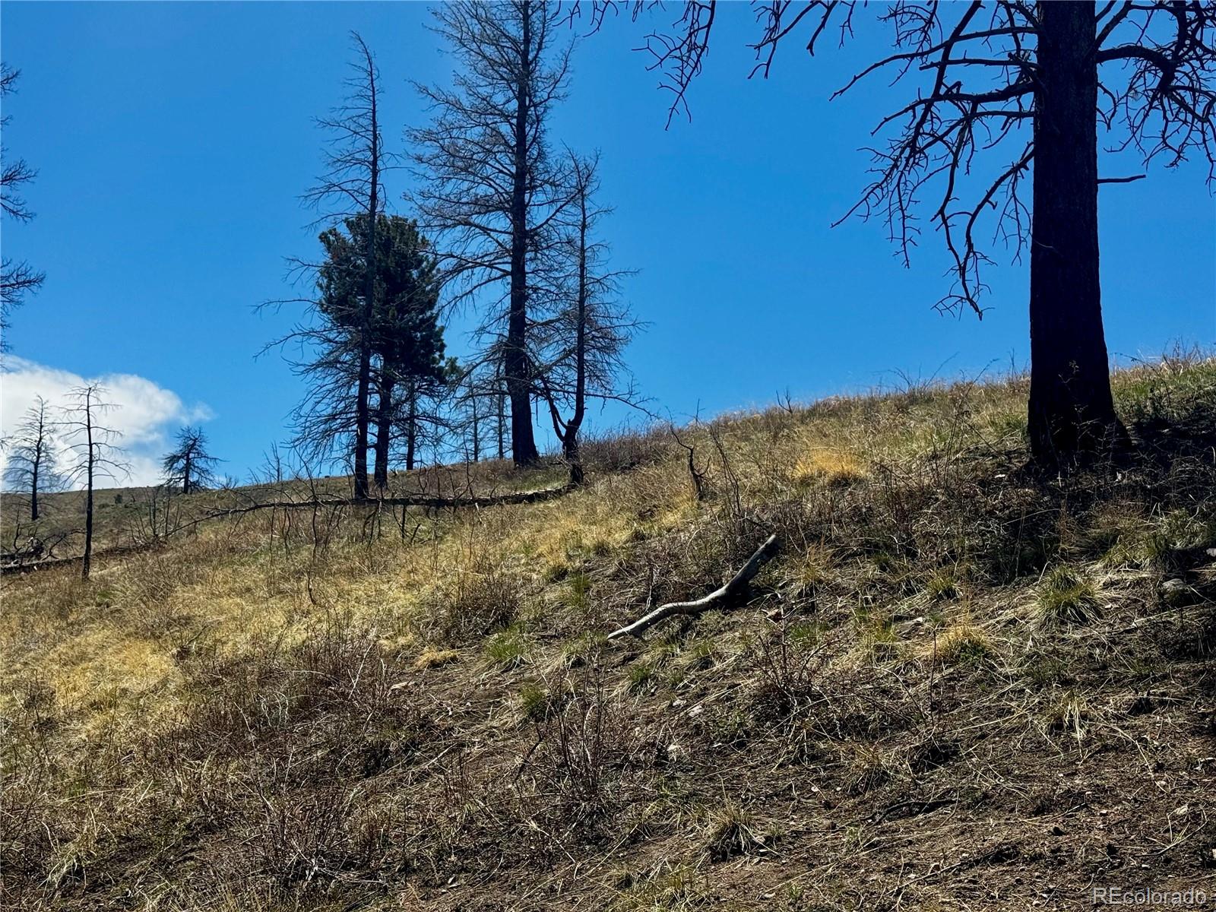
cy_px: 456
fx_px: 1686
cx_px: 608
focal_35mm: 48
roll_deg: -4.0
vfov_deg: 30.3
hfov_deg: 39.7
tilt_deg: +11.6
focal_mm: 6.76
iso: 64
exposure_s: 1/4608
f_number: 1.78
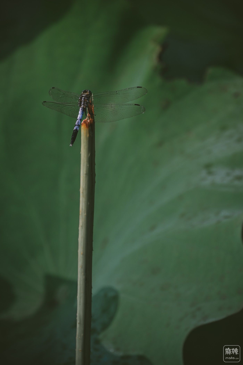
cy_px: 182
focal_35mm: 195
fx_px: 1974
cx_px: 122
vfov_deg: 10.5
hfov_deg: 7.0
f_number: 6.3
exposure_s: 1/160
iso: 100
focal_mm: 130
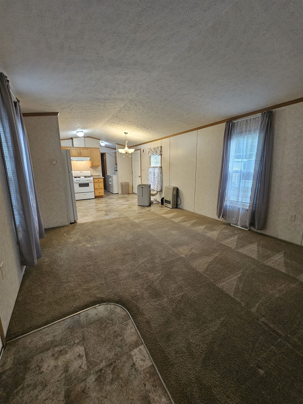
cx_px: 152
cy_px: 202
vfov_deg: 106.2
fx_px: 152
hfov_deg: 89.9
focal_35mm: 13
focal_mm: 2.2
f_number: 2.2
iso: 400
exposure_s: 1/60
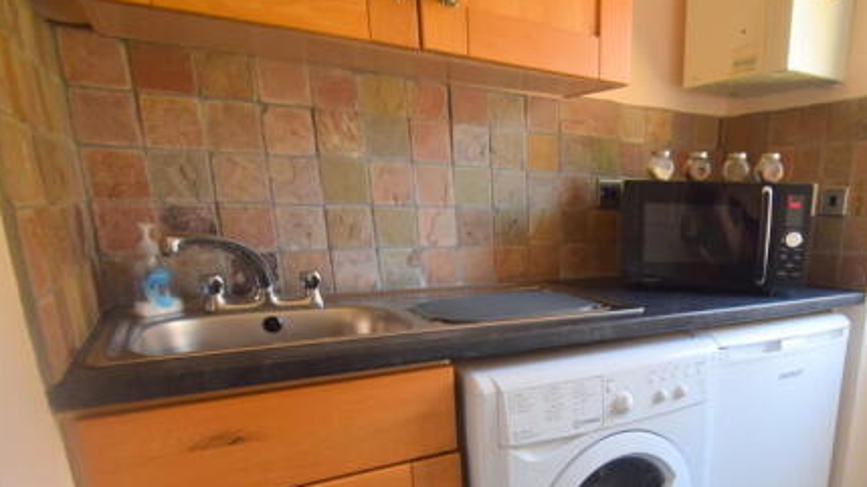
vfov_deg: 46.3
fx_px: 552
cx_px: 648
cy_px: 351
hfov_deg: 71.3
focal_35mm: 24
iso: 500
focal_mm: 10
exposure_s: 1/60
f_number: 4
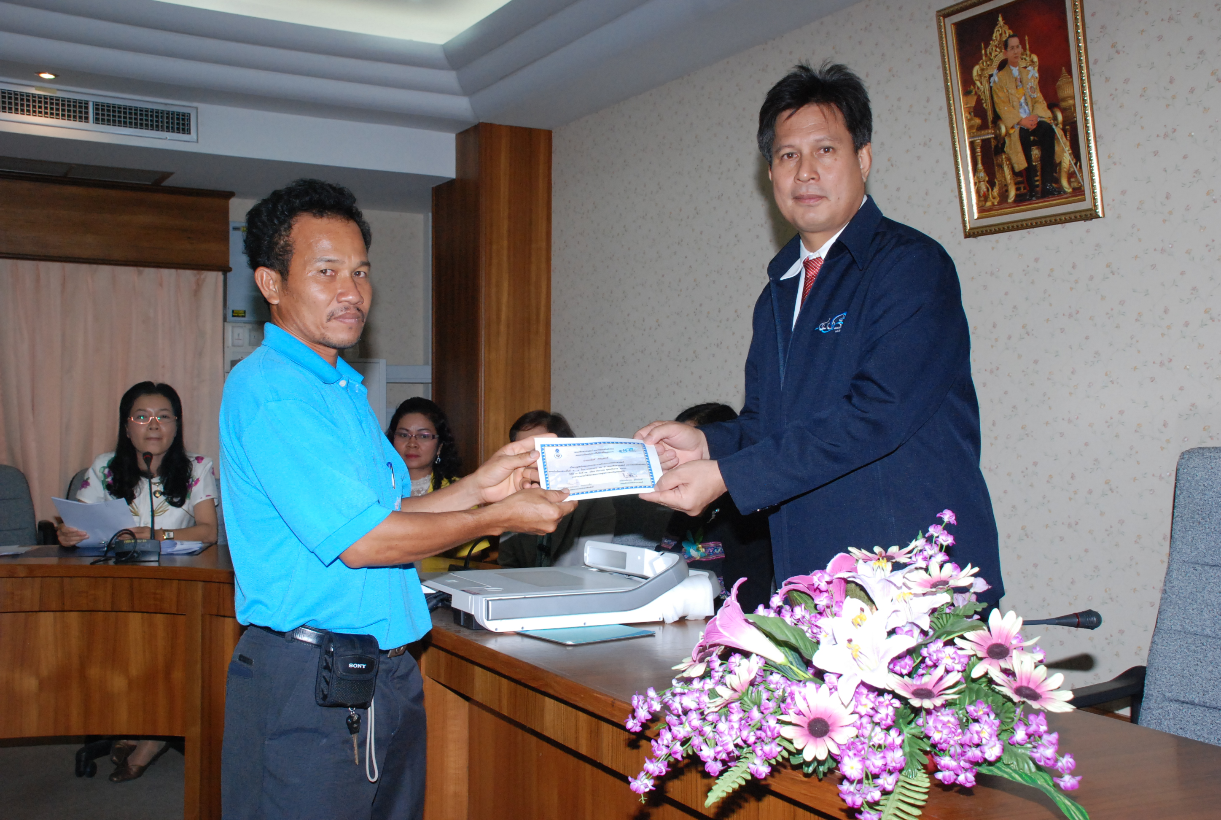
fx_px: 1325
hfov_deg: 49.5
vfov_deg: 34.4
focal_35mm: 39
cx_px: 610
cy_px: 410
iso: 1000
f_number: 8
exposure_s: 1/200
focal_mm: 26
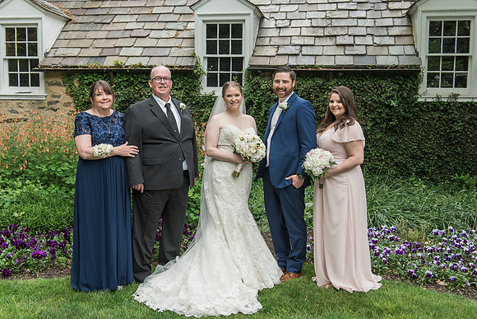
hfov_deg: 48.9
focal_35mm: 40
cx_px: 241
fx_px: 524
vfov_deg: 33.8
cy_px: 158
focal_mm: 38
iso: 500
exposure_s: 1/160
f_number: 5.6
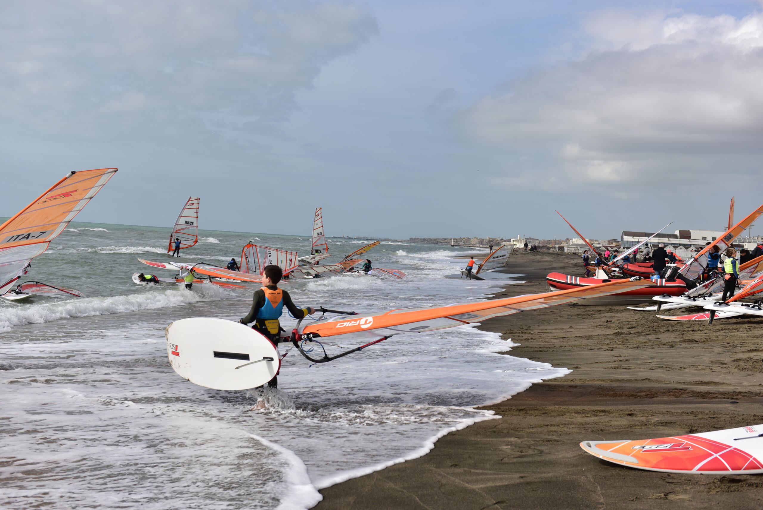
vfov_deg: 28.1
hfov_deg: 41.1
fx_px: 1018
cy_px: 255
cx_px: 382
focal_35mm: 48
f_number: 5
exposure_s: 1/1000
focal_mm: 48
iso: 100
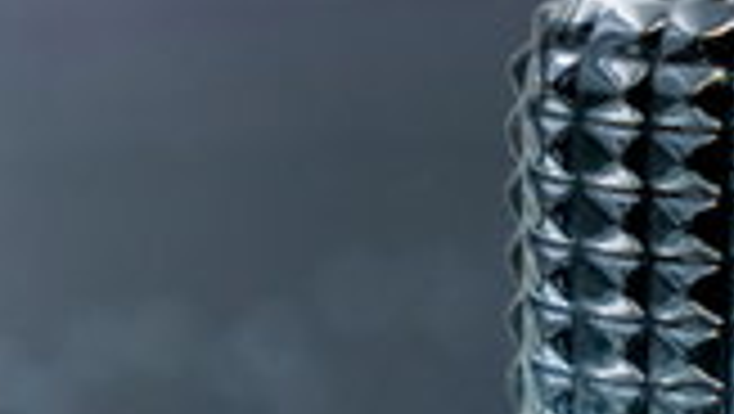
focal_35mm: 269
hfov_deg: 8.0
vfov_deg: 4.5
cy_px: 214
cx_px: 820
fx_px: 5240
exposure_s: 1/1000
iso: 2500
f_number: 2.8
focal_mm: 70
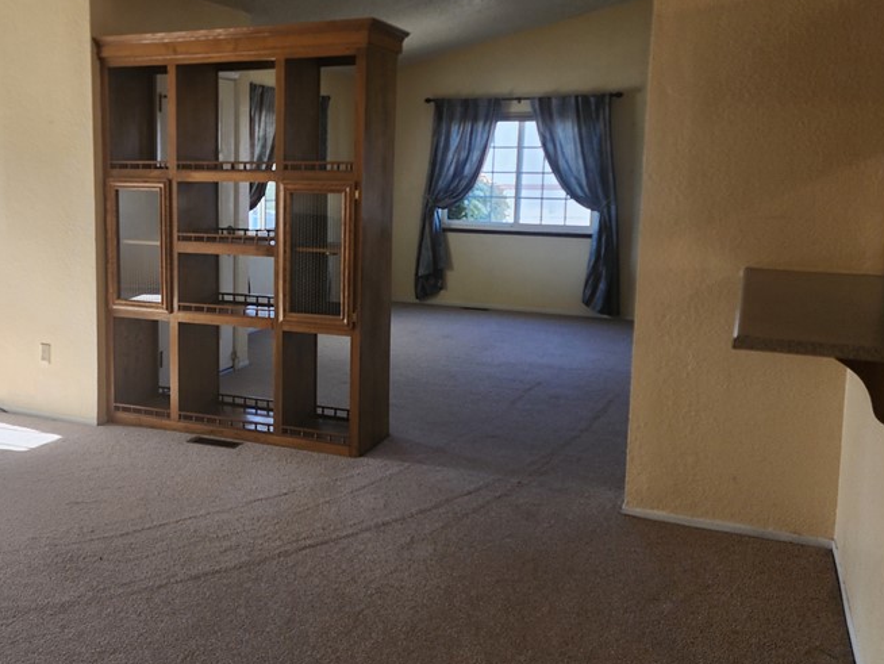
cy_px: 281
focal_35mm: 36
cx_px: 297
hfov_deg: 50.5
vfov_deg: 39.6
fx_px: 920
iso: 80
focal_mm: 6.4
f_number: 1.8
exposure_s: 1/180
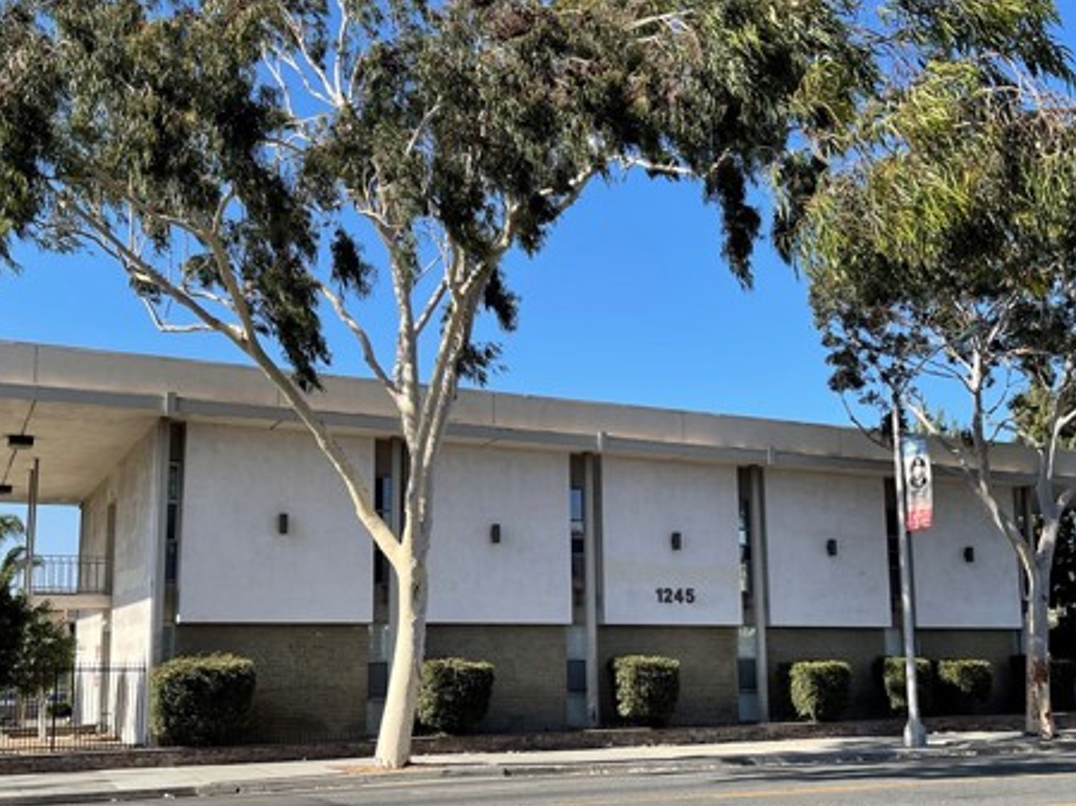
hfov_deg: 50.1
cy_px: 495
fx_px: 1149
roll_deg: +0.4
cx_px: 500
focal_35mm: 37
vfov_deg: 38.4
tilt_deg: +8.2
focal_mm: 5.1
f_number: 1.6
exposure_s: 1/2049
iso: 32
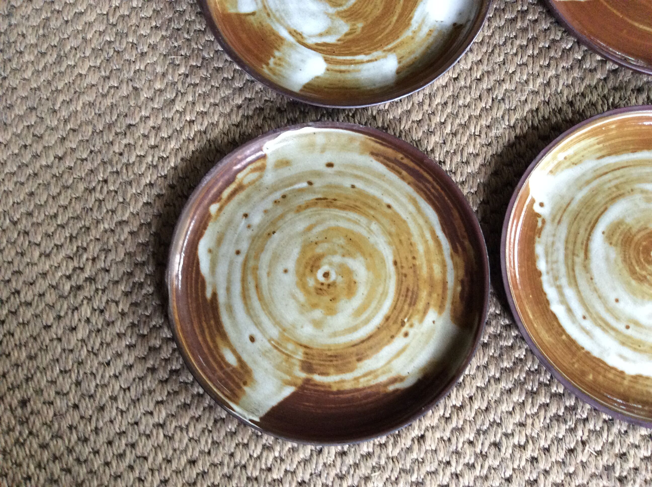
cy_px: 244
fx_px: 602
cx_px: 326
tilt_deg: -79.4
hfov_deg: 56.9
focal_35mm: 32
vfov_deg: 44.1
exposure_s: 1/25
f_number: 2.4
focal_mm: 3.3
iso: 160
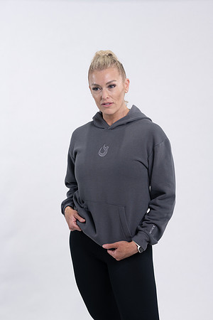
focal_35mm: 85
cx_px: 106
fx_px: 754
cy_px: 160
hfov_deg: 16.1
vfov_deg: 23.9
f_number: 4
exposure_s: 1/125
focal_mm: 85
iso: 200
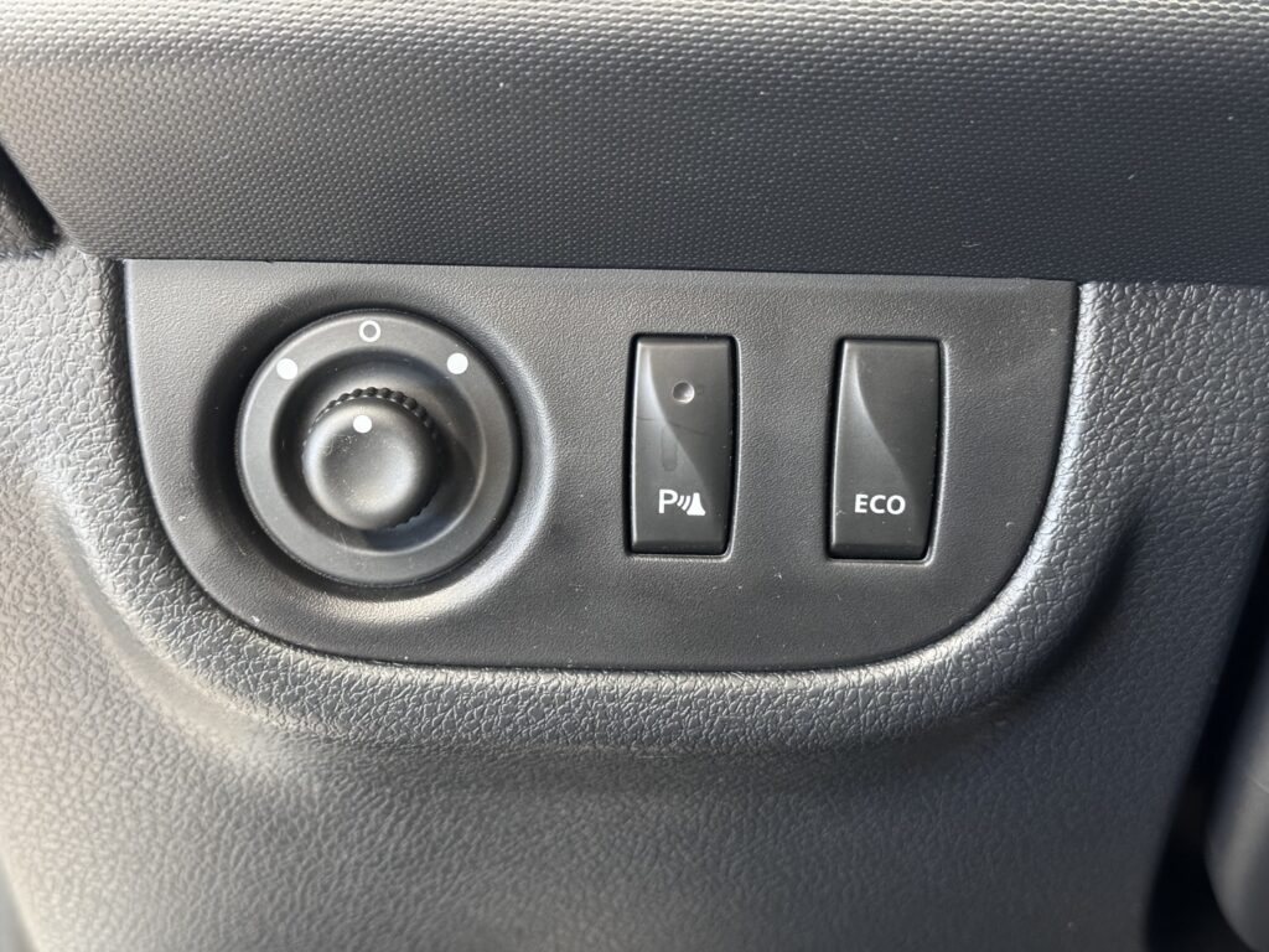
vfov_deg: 30.3
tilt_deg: -18.6
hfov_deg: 39.7
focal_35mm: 48
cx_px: 634
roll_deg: +0.3
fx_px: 1760
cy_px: 476
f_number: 1.78
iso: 500
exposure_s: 1/36
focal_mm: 6.76
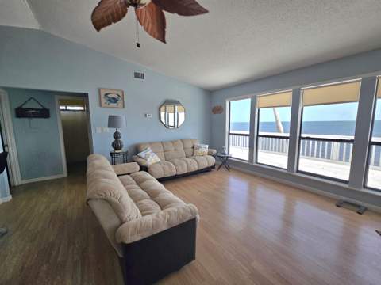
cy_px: 142
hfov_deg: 106.2
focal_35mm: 13
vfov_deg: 89.9
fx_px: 143
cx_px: 190
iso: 50
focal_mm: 2.2
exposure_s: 1/357
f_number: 2.2
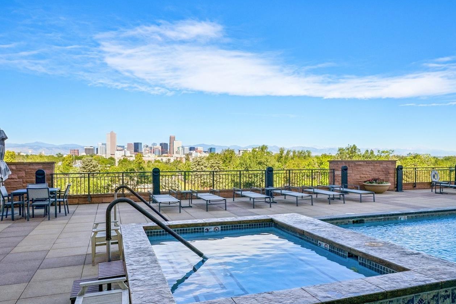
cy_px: 155
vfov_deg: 45.5
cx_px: 267
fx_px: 363
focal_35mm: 29
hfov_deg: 63.9
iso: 100
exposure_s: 1/350
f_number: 8
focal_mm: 15
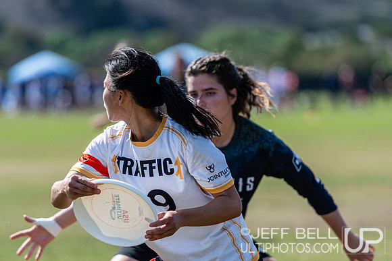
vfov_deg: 4.6
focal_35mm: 300
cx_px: 196
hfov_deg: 6.9
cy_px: 130
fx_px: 3267
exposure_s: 1/1250
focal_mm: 200
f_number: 3.2
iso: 100
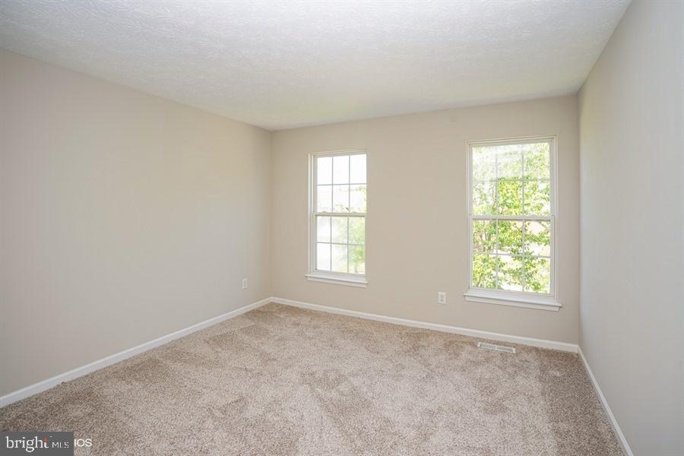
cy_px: 228
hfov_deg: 96.7
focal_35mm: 16
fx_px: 304
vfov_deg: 73.7
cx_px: 342
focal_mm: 16
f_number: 8
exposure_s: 1/25
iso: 125
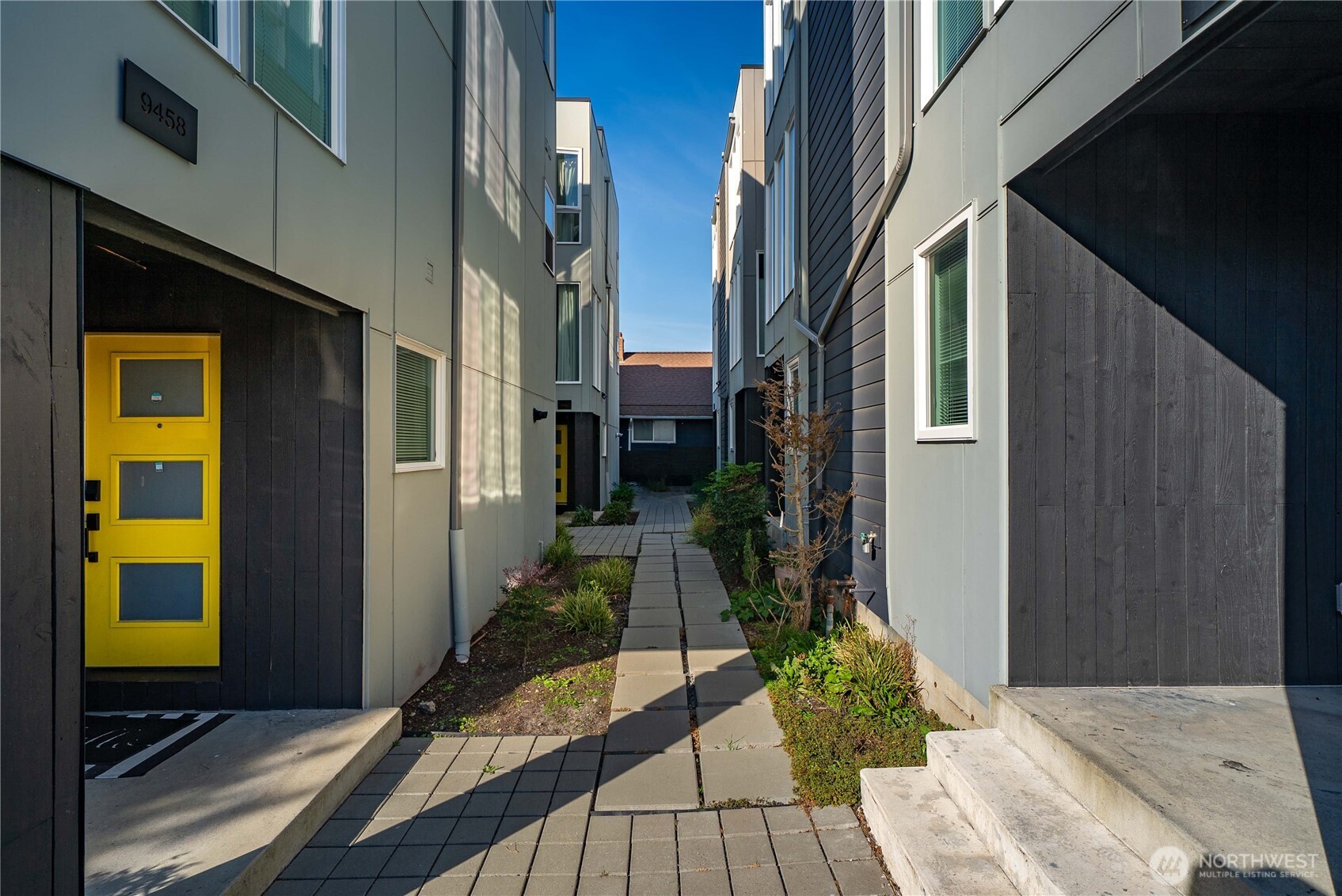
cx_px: 671
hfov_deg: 96.7
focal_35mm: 16
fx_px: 597
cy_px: 448
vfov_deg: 73.8
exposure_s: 1/400
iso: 80
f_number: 6.3
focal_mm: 16
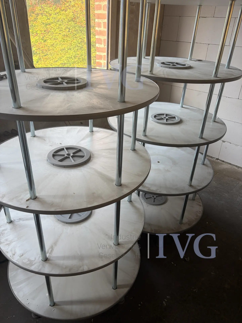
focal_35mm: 26
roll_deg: -1.5
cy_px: 162
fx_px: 242
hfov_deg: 53.1
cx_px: 121
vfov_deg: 67.3
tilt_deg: -29.5
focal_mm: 5.96
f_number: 1.6
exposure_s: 1/122
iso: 80
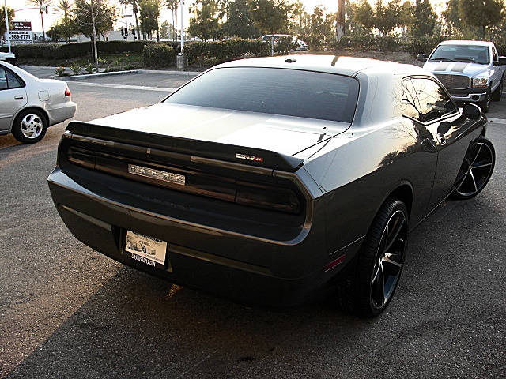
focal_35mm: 36
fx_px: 526
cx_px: 253
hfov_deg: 51.4
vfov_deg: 39.7
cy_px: 190
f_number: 2.8
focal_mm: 6.3
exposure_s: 1/160
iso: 50
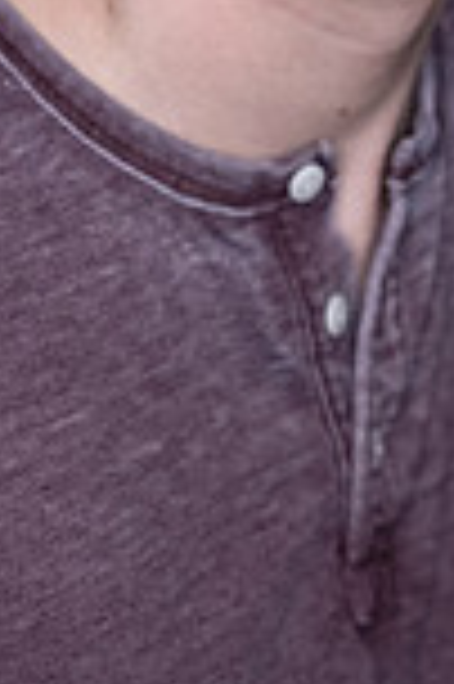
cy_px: -252
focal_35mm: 252
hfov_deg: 5.4
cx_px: 315
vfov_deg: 8.1
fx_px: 4778
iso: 2000
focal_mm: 85
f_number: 3.5
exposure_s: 1/250
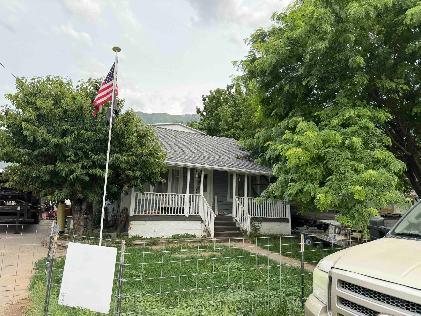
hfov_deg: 71.6
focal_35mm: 24
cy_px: 158
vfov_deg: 56.8
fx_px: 292
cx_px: 210
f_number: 1.78
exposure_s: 1/2525
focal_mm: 6.76
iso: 100
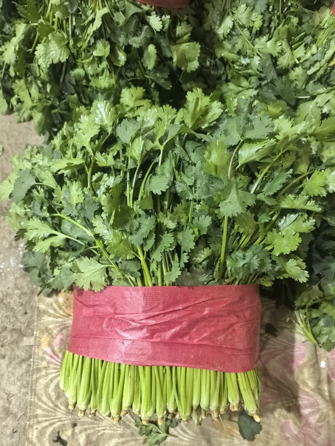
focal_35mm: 27
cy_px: 223
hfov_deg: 51.3
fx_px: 348
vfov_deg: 65.3
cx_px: 168
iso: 800
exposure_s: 1/25
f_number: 2
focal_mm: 5.75
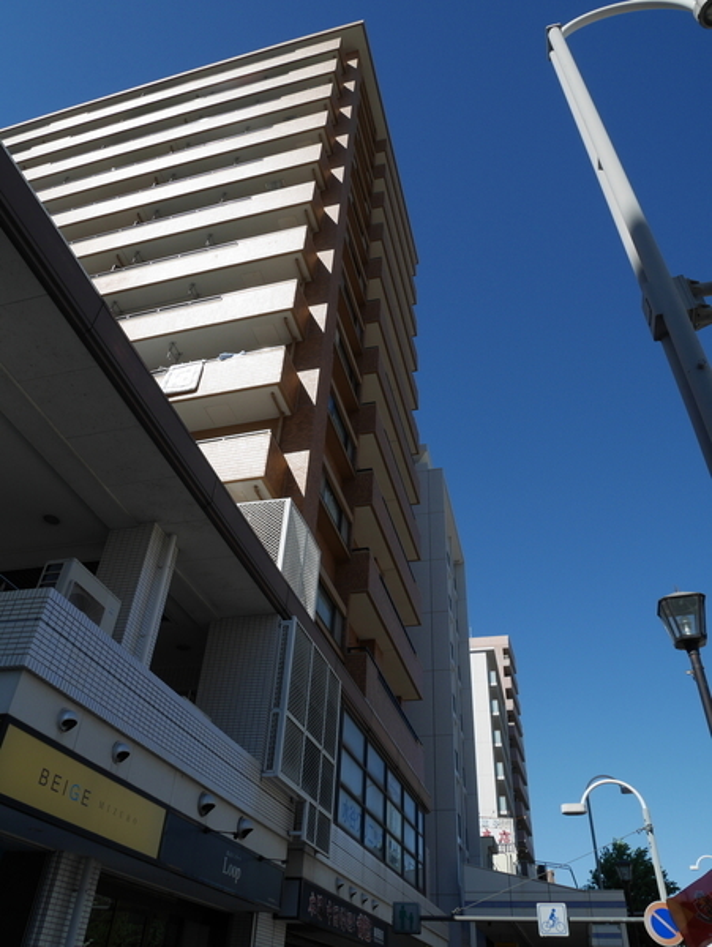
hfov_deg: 56.9
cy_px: 474
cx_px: 356
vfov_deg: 71.6
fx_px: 657
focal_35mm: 24
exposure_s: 1/400
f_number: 8
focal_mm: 12
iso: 200
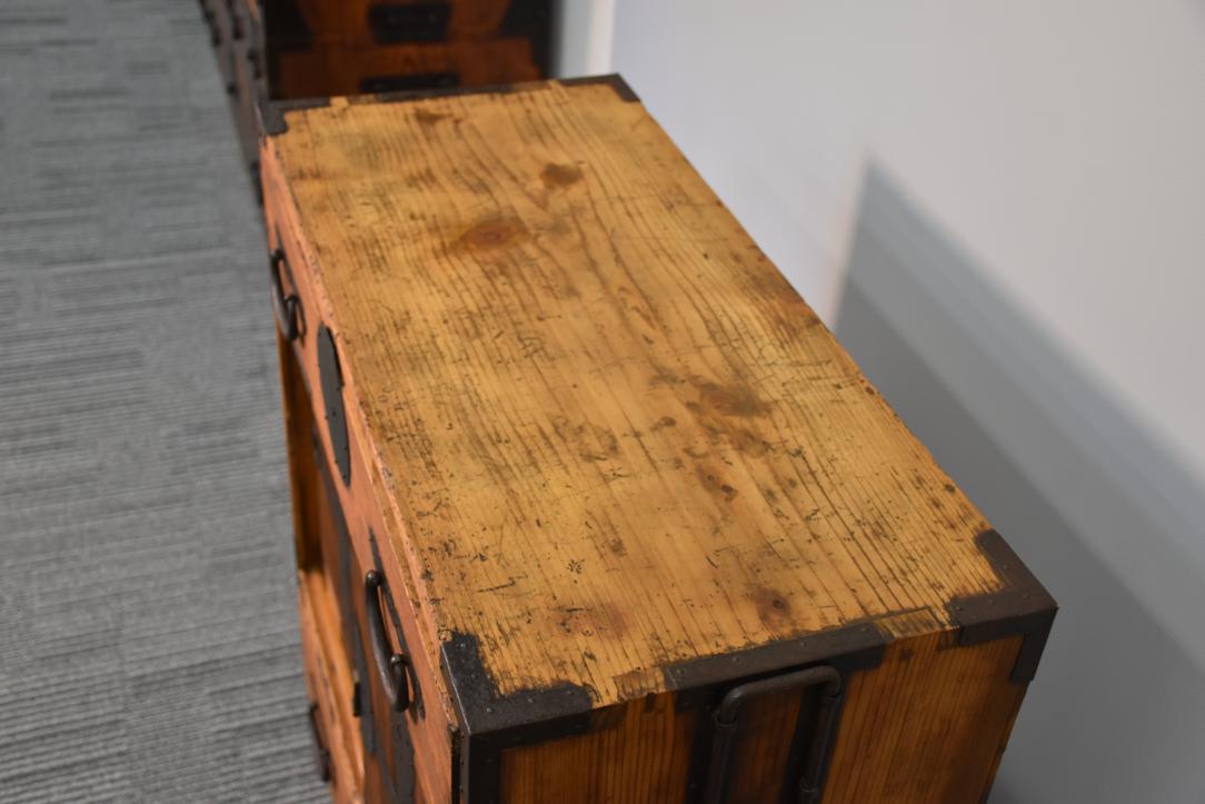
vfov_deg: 33.0
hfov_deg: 47.9
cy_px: 402
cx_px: 602
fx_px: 1356
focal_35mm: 40
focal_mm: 27
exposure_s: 1/60
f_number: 4
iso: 800
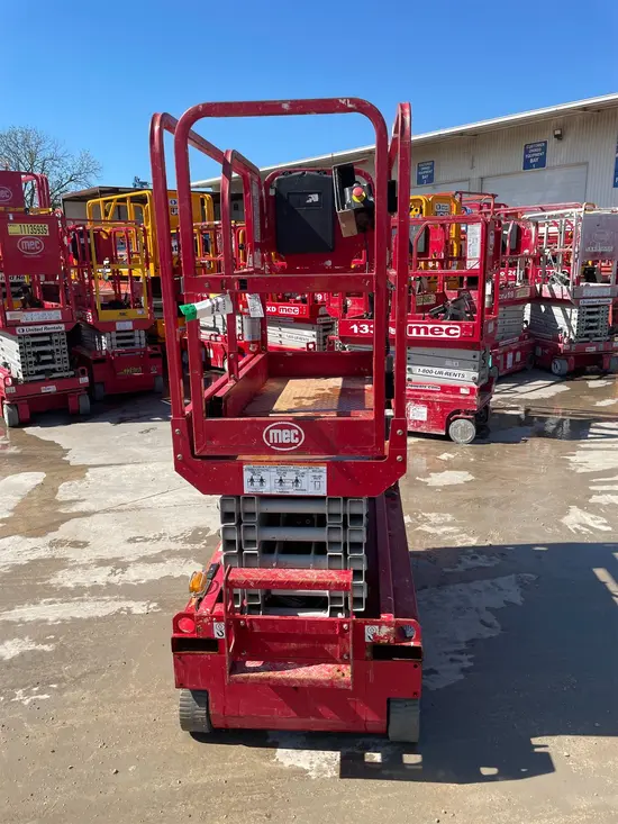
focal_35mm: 26
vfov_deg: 67.3
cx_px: 309
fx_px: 619
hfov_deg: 53.1
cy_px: 412
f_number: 1.6
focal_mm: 4.2
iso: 32
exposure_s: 1/2451
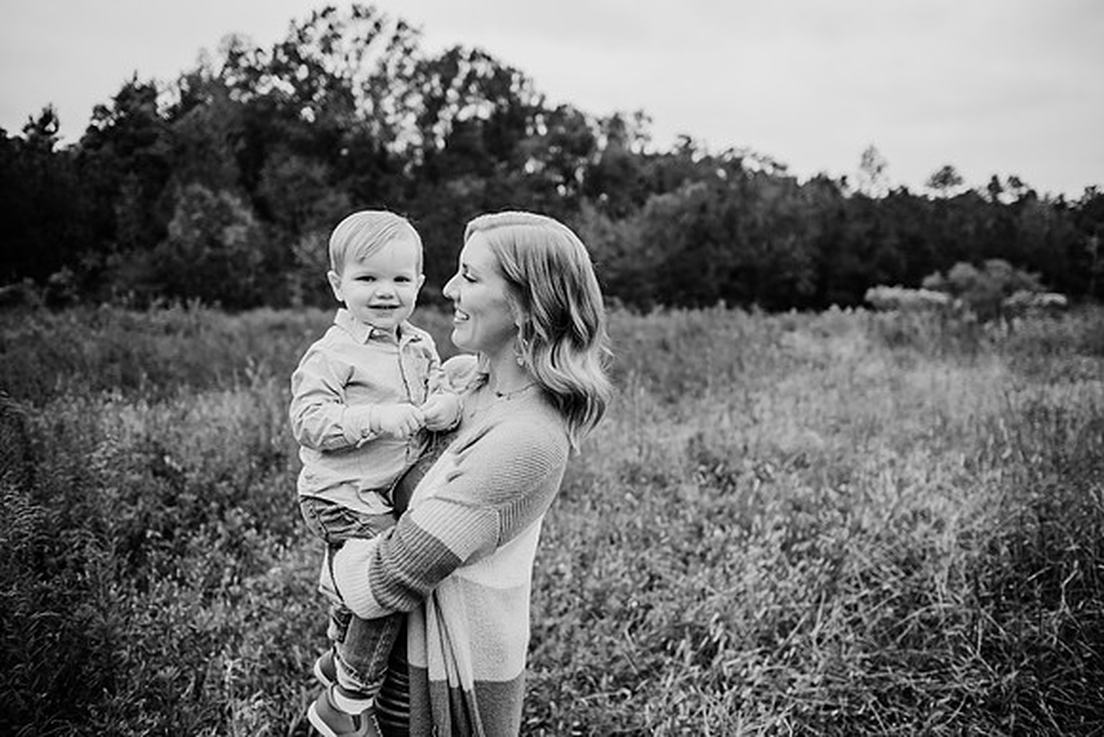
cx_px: 552
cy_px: 368
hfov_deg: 73.7
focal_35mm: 24
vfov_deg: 53.2
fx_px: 736
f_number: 2.2
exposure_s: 1/800
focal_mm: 24
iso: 125
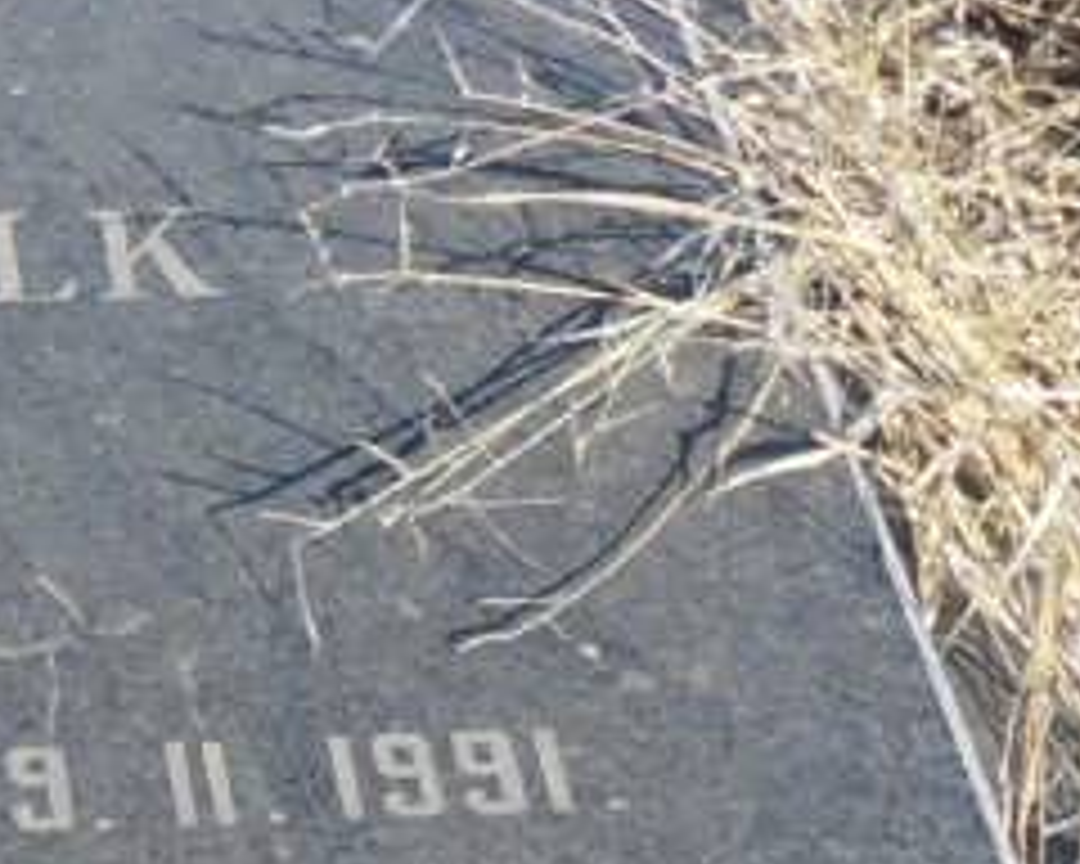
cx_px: -90
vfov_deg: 11.5
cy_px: 968
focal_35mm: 132
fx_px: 4219
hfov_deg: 14.3
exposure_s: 1/490
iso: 80
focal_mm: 4.9
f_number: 3.5
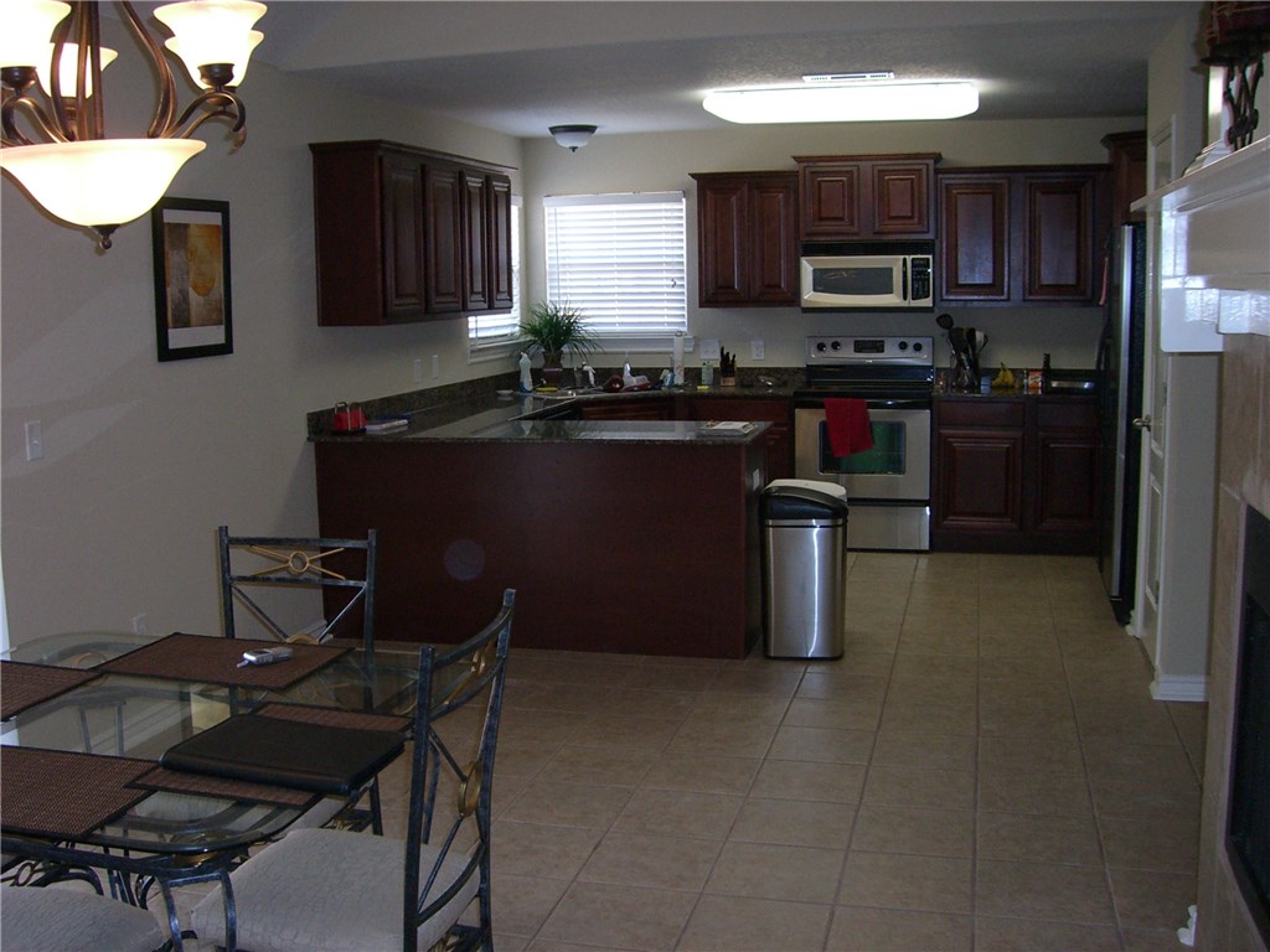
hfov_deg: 49.0
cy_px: 476
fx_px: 1394
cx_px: 635
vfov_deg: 37.7
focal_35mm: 38
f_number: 2.7
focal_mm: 6.2
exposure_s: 1/60
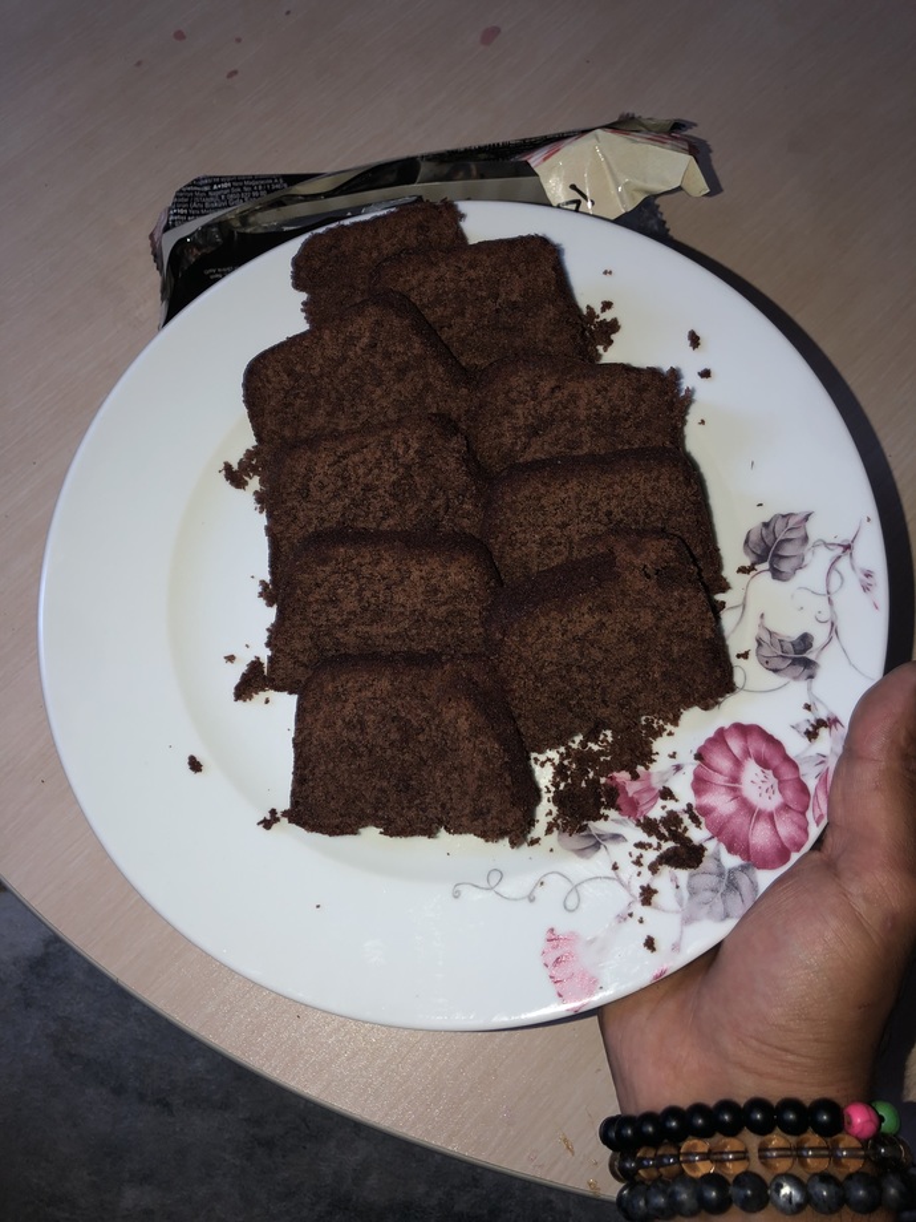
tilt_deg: -72.5
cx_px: 458
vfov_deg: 63.4
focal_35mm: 28
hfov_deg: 49.7
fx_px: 988
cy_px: 611
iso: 20
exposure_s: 1/5
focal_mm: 3.99
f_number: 1.8
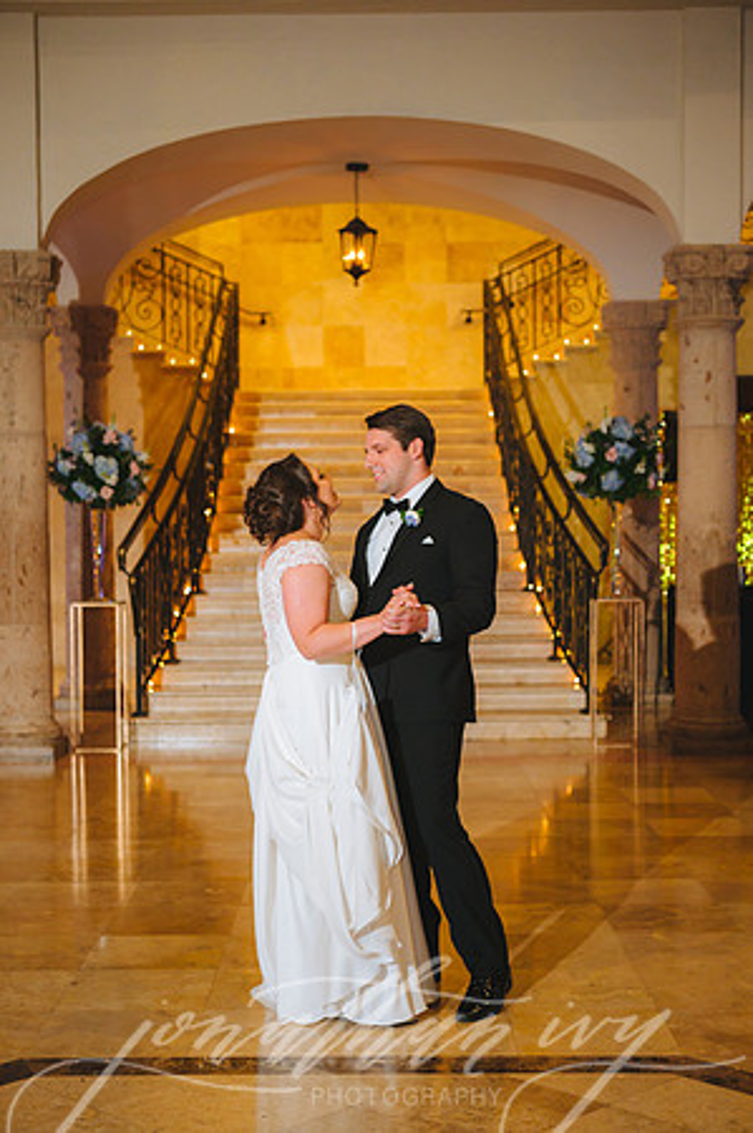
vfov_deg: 38.2
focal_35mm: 52
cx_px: 376
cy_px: 566
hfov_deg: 25.9
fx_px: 1635
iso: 3200
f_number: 2.8
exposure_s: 1/125
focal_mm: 52
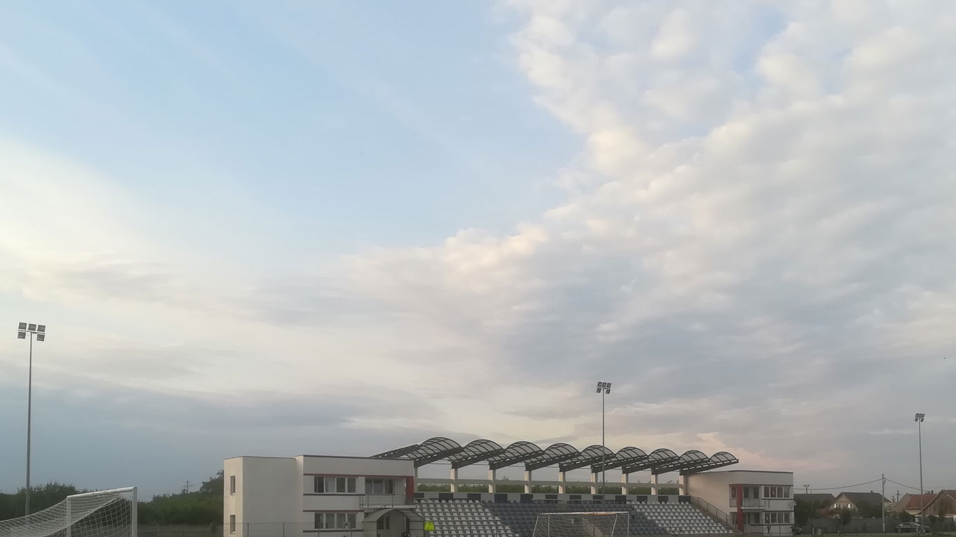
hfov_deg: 51.1
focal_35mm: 39
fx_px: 988
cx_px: 594
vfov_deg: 29.4
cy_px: 464
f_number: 2.2
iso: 50
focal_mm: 3.83
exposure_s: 1/223
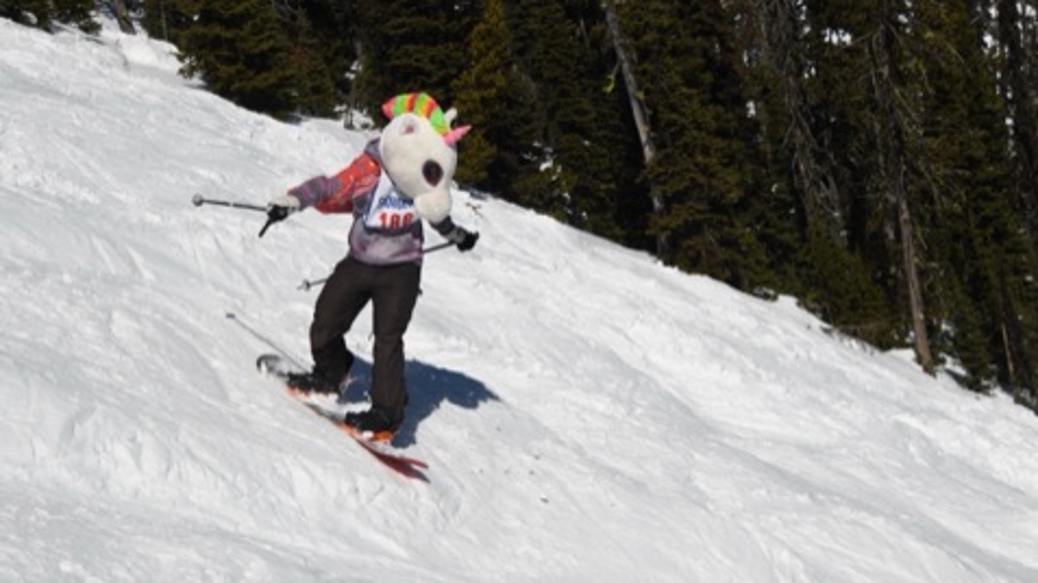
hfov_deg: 21.8
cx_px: 518
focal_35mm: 98
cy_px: 310
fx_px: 2697
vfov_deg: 12.3
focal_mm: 62
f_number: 11
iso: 400
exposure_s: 1/2000
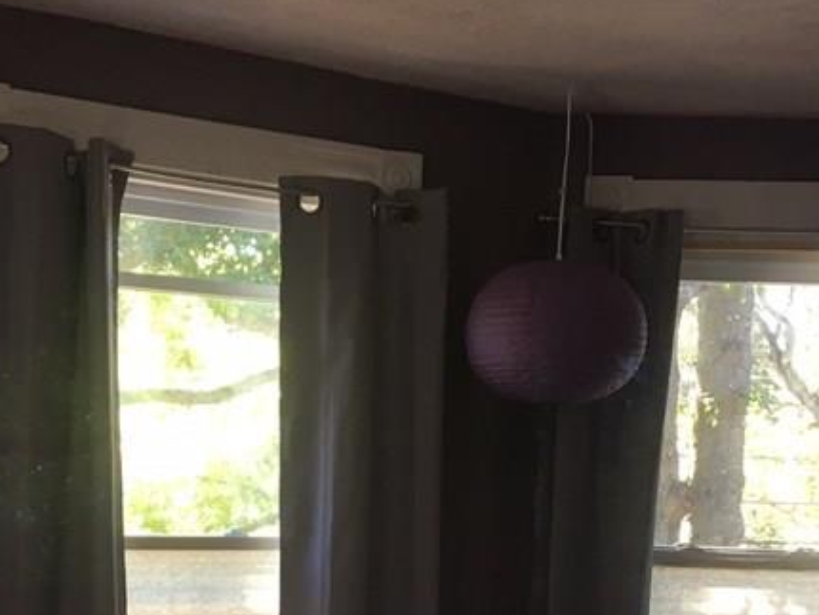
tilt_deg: -6.3
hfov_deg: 28.0
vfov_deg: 20.4
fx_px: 1633
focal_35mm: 69
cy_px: 659
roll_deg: -2.1
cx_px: 288
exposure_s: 1/30
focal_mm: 4.15
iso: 32
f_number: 2.2
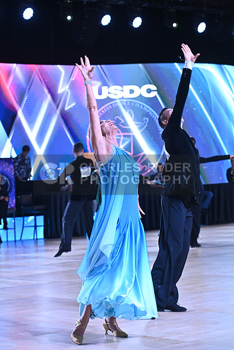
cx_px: 117
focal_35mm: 102
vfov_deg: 20.0
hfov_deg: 13.4
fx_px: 994
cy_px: 175
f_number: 5.6
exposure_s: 1/400
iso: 2000
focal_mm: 102
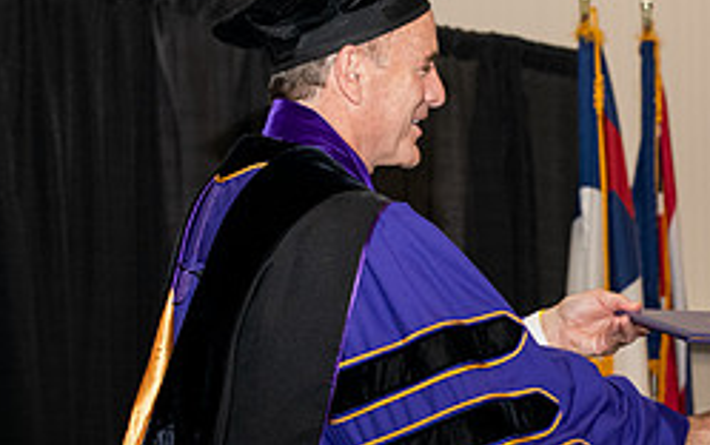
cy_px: 324
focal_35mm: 202
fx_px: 3911
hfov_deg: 10.3
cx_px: 781
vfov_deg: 6.5
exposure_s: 1/200
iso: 1600
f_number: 5.6
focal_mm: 85
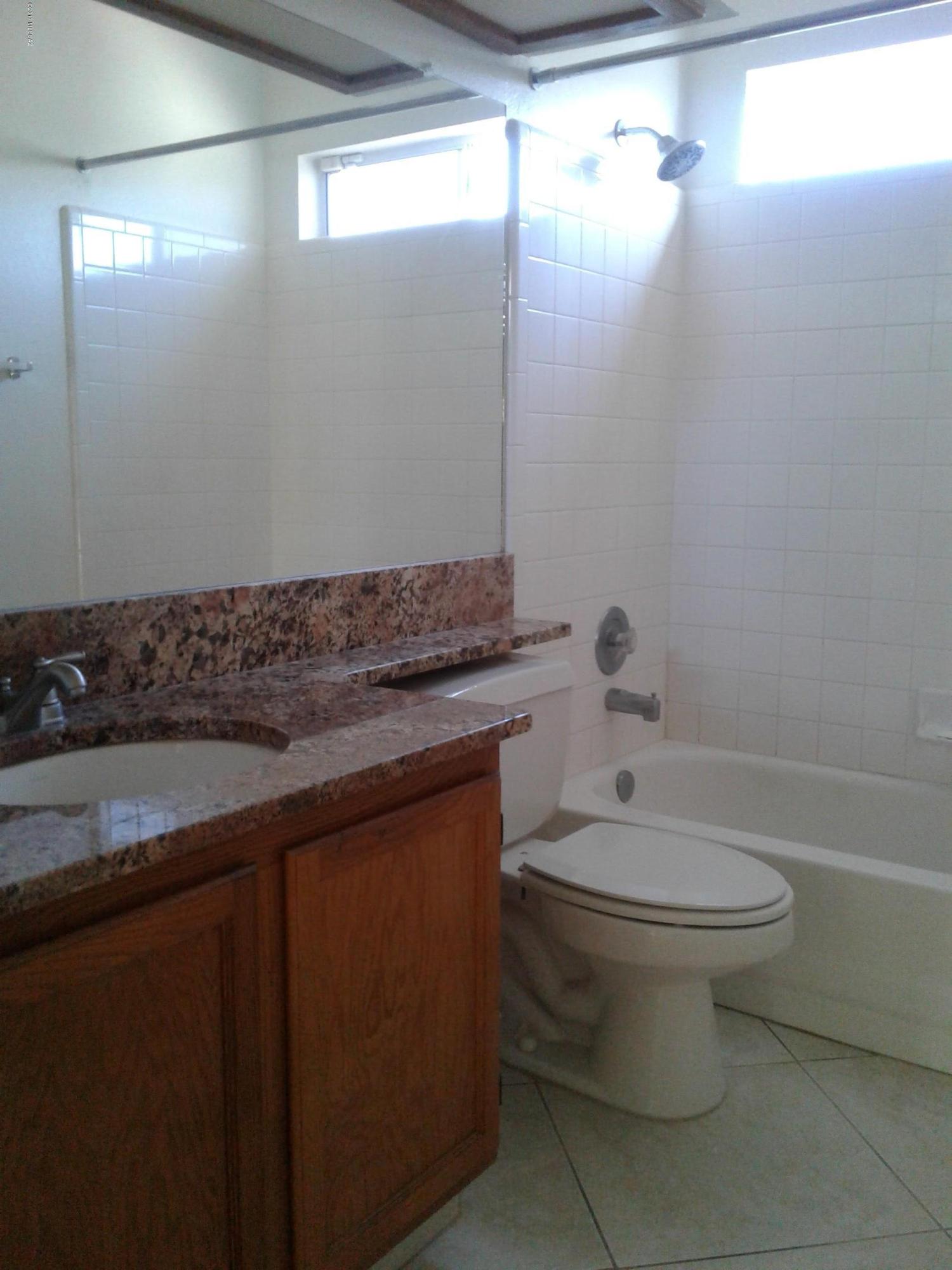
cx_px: 476
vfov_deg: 55.4
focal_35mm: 33
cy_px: 635
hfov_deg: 42.9
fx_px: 1210
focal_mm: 3.3
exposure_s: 1/33
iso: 100
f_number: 2.2
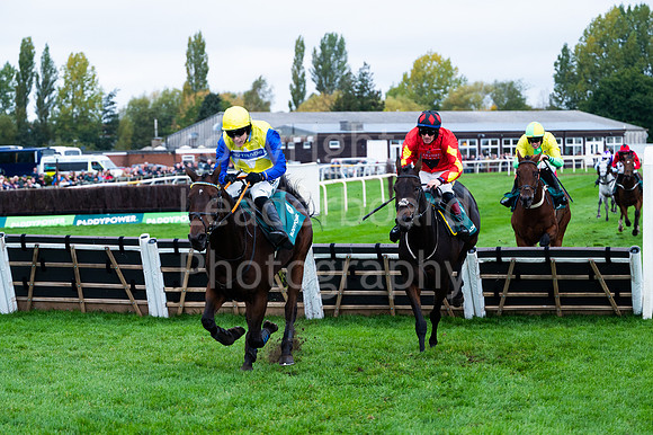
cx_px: 326
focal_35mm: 104
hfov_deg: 19.7
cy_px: 218
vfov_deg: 13.1
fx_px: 1885
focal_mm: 104
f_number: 4
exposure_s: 1/1000
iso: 1000
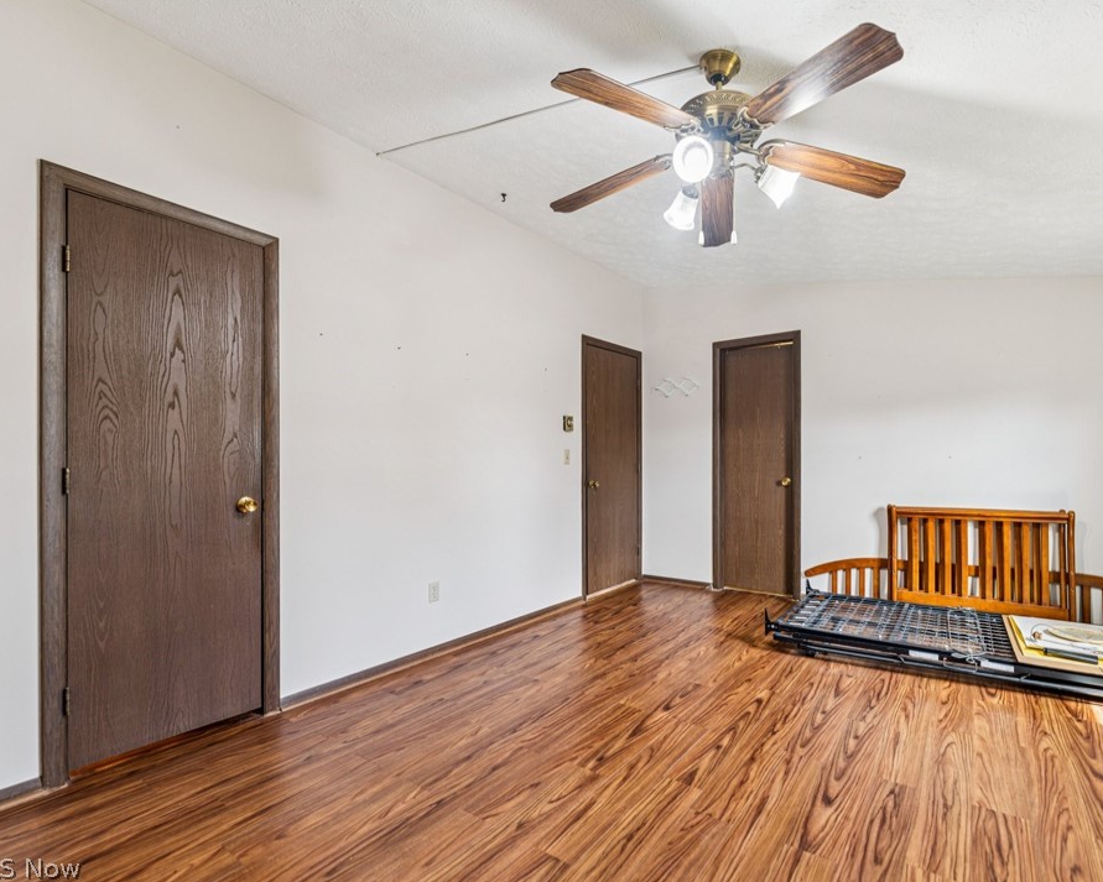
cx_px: 628
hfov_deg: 92.5
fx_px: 522
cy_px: 441
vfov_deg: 80.4
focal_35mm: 16
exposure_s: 1/30
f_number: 2.8
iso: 200
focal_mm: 14
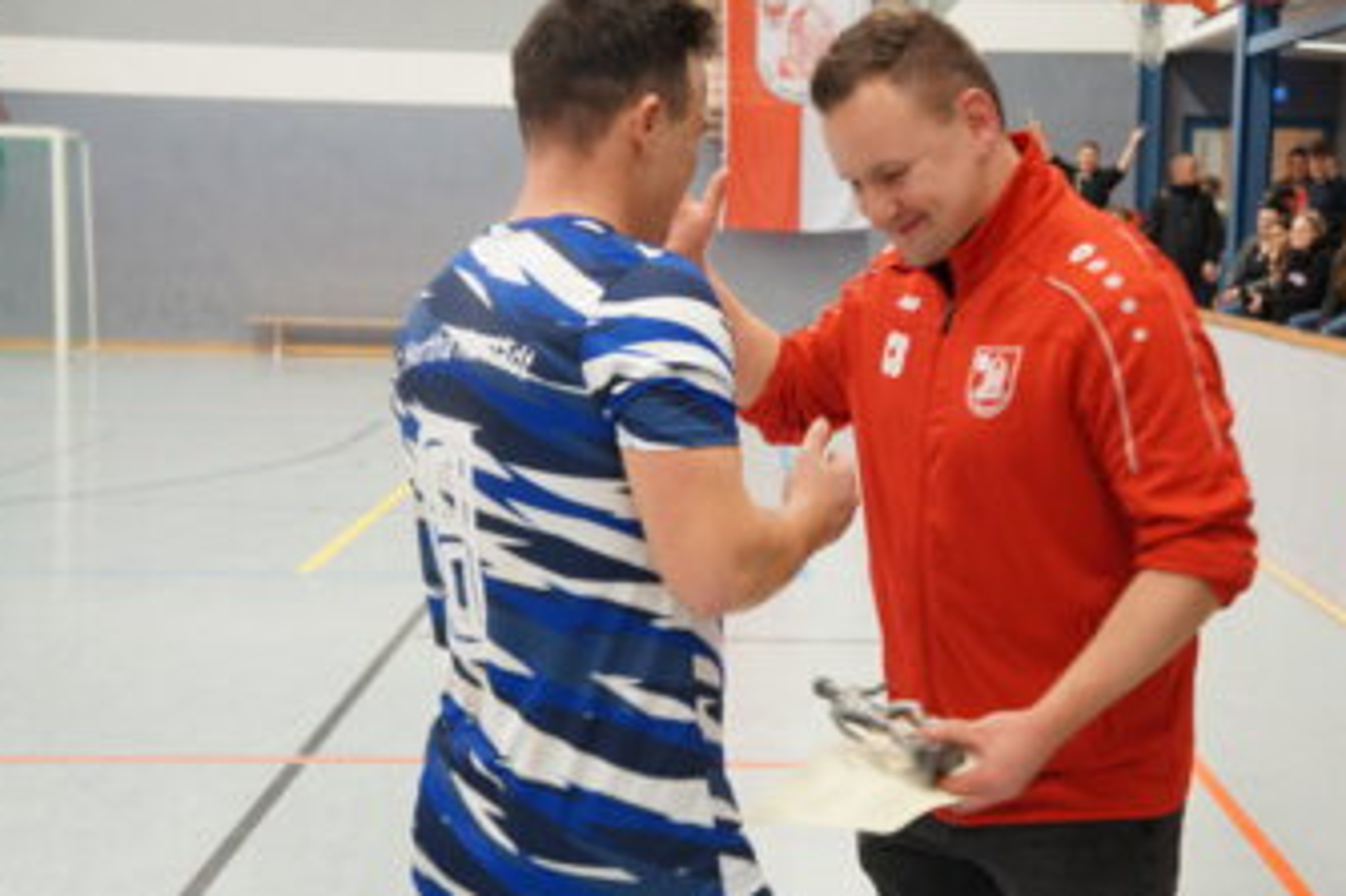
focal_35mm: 68
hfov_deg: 29.6
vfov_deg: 20.0
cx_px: 775
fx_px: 2541
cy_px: 430
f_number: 4.5
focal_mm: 38
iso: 1250
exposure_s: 1/60
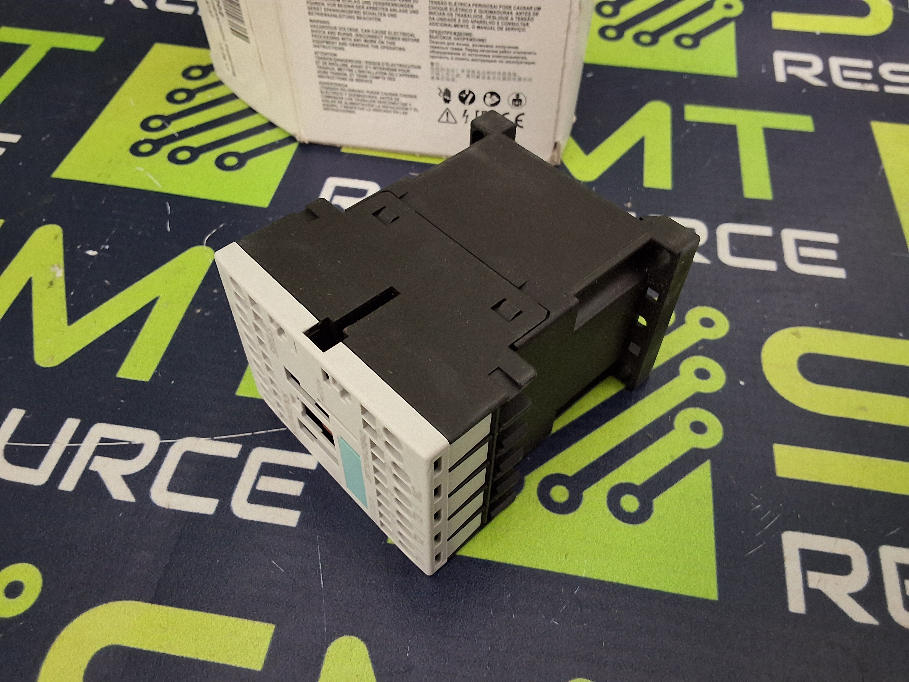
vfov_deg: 49.7
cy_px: 341
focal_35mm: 28
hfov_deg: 63.4
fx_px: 735
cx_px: 454
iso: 320
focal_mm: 2.91
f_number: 1.9
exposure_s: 1/24
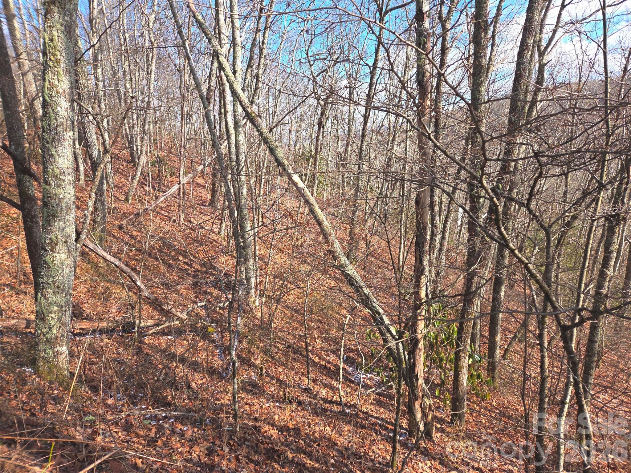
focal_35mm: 23
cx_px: 316
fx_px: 419
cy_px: 236
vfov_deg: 58.9
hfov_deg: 73.9
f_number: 1.8
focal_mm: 5.4
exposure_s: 1/657
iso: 25
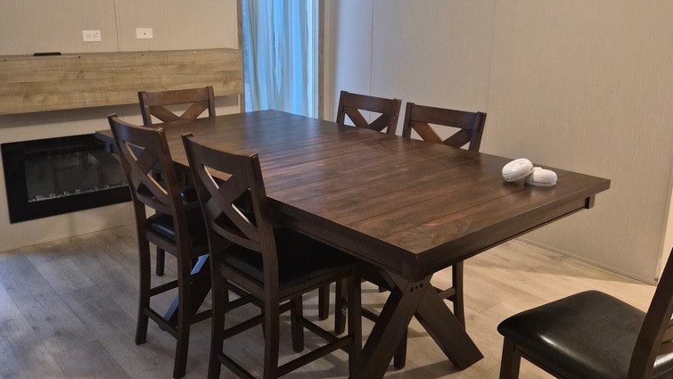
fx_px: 607
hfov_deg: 58.0
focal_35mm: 34
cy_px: 164
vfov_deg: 34.6
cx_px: 339
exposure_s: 1/120
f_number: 1.8
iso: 800
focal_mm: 5.4
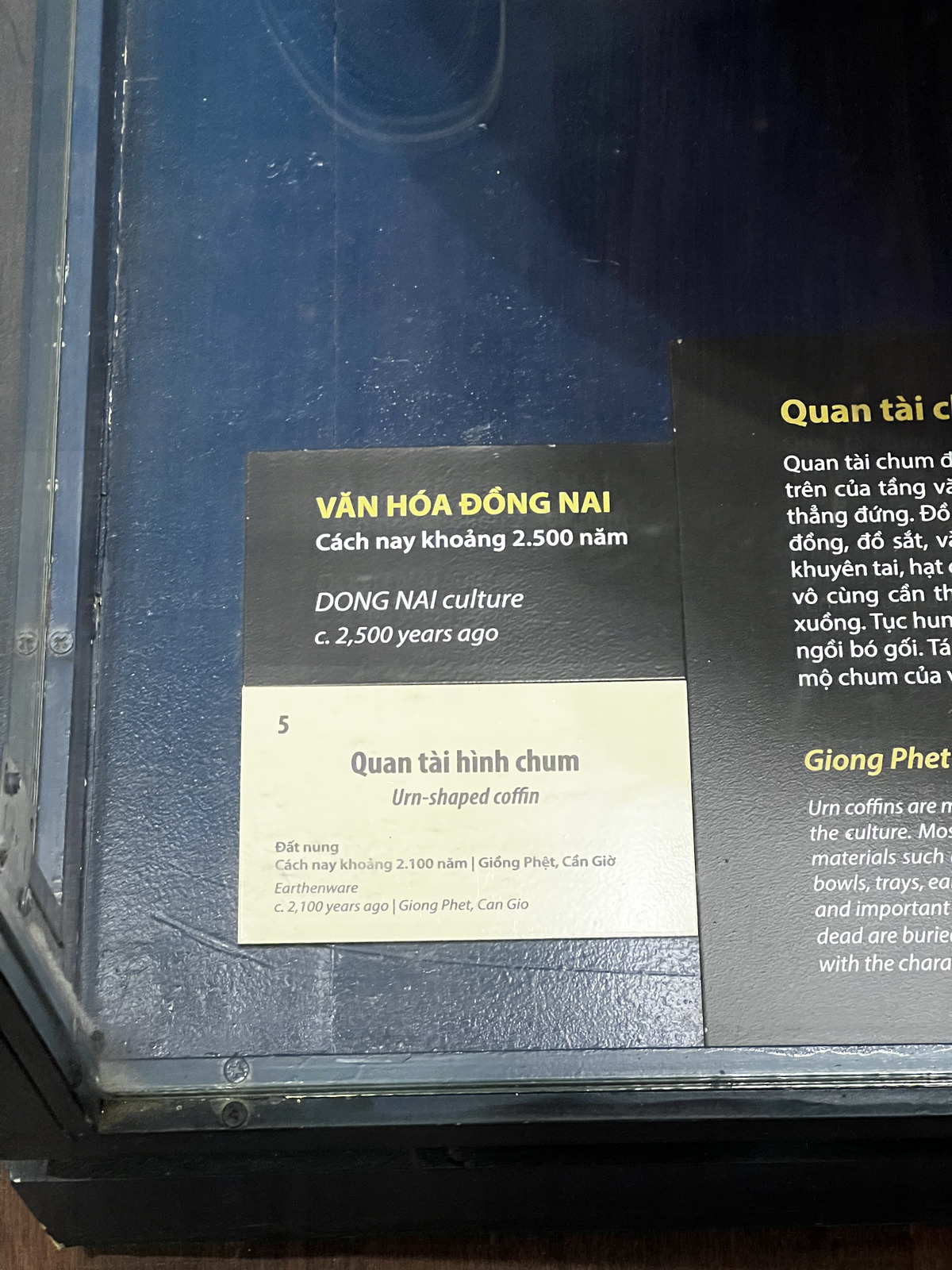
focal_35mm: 77
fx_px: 2824
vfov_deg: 25.3
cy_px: 635
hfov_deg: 19.1
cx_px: 476
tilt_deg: -65.8
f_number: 2.8
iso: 1000
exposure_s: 1/25
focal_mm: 9
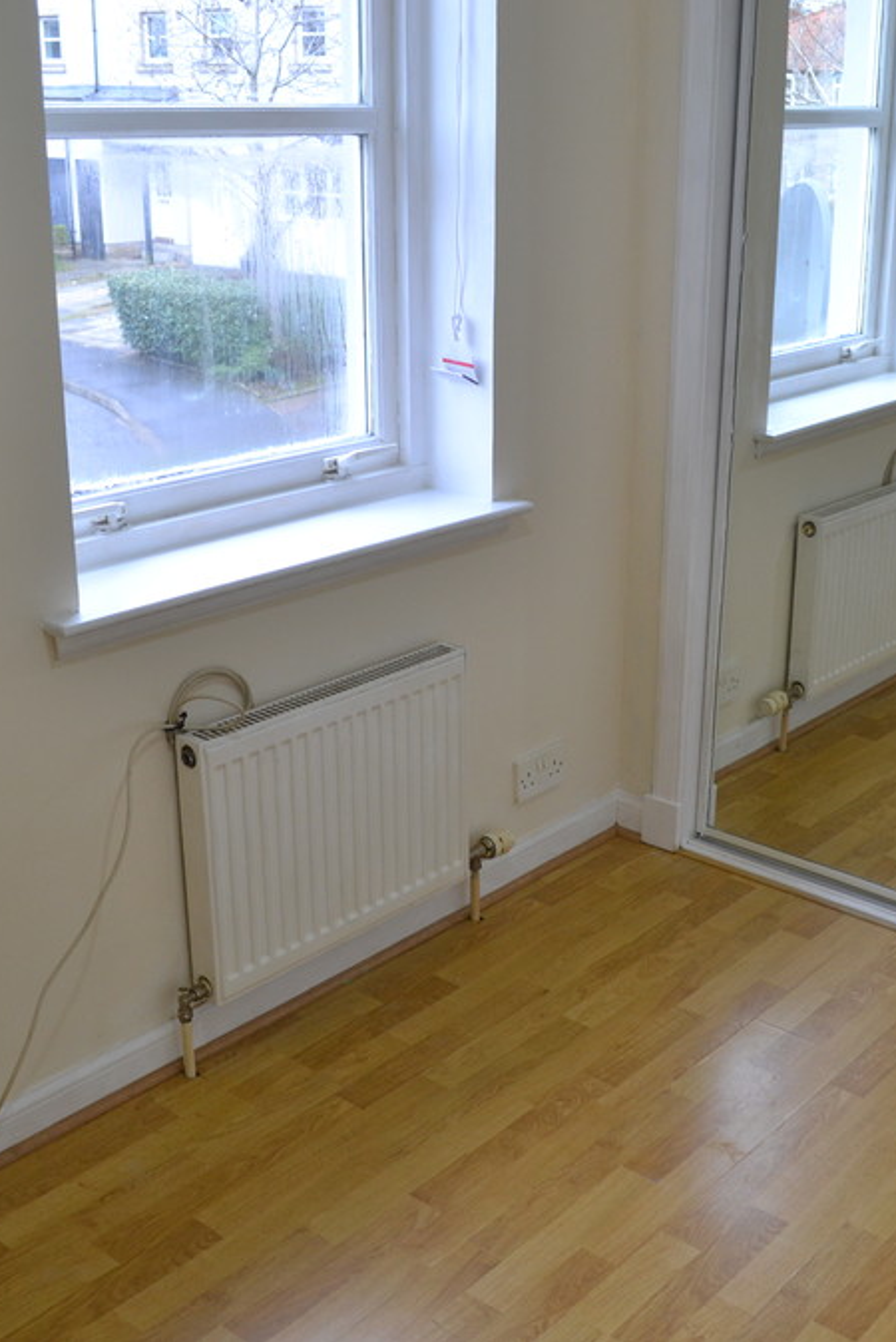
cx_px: 575
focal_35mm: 41
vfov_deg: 47.4
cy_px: 664
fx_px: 1529
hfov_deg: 32.5
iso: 400
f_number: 4.5
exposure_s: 1/80
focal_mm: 18
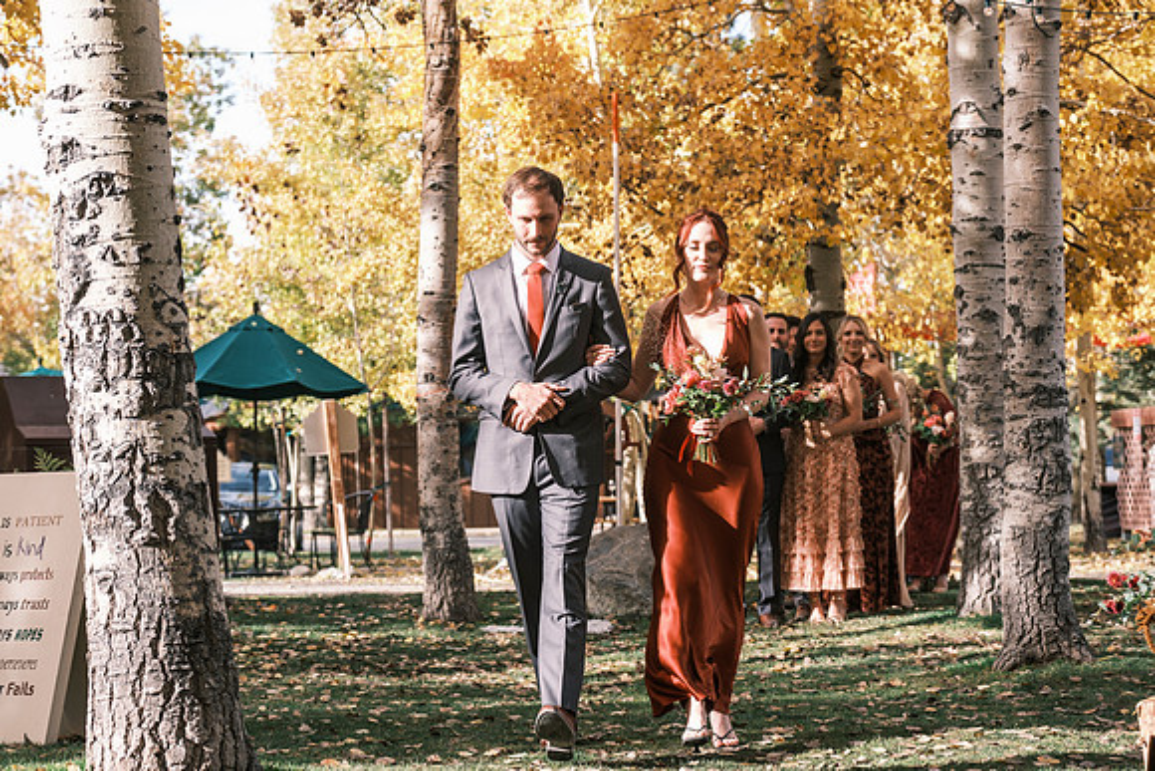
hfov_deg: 24.2
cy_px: 386
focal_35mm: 84
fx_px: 2696
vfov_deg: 16.3
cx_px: 578
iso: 400
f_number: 4
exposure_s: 1/500
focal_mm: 56.3
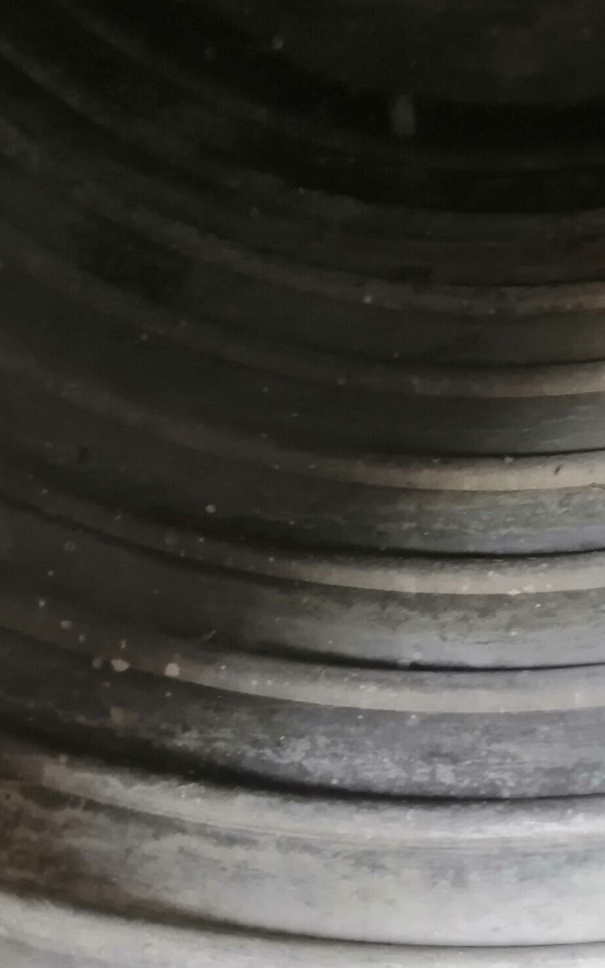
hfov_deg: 21.1
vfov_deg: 33.5
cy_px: 435
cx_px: 472
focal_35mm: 61
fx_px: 1609
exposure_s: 1/33.3
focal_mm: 3.96
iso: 250
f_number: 1.8
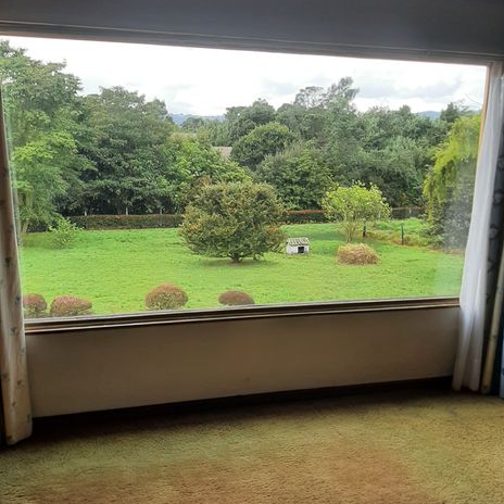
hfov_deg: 49.7
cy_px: 273
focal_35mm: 33
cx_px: 245
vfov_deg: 49.7
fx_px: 544
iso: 40
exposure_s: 1/382
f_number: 1.7
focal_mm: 3.93
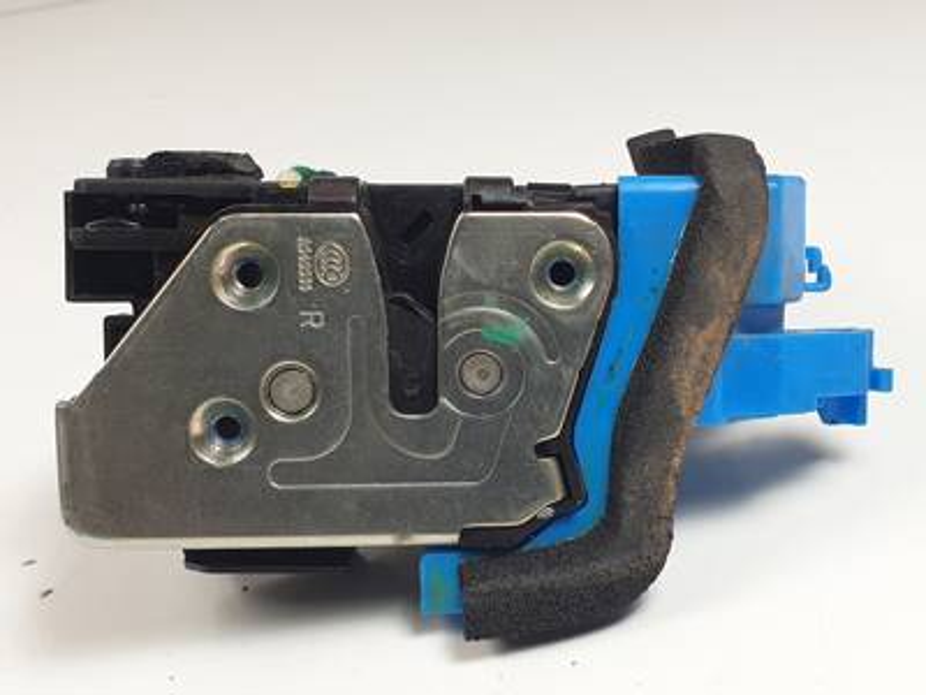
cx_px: 463
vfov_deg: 53.1
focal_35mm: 26
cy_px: 348
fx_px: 696
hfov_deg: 67.3
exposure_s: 1/110
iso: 50
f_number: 2.4
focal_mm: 4.3
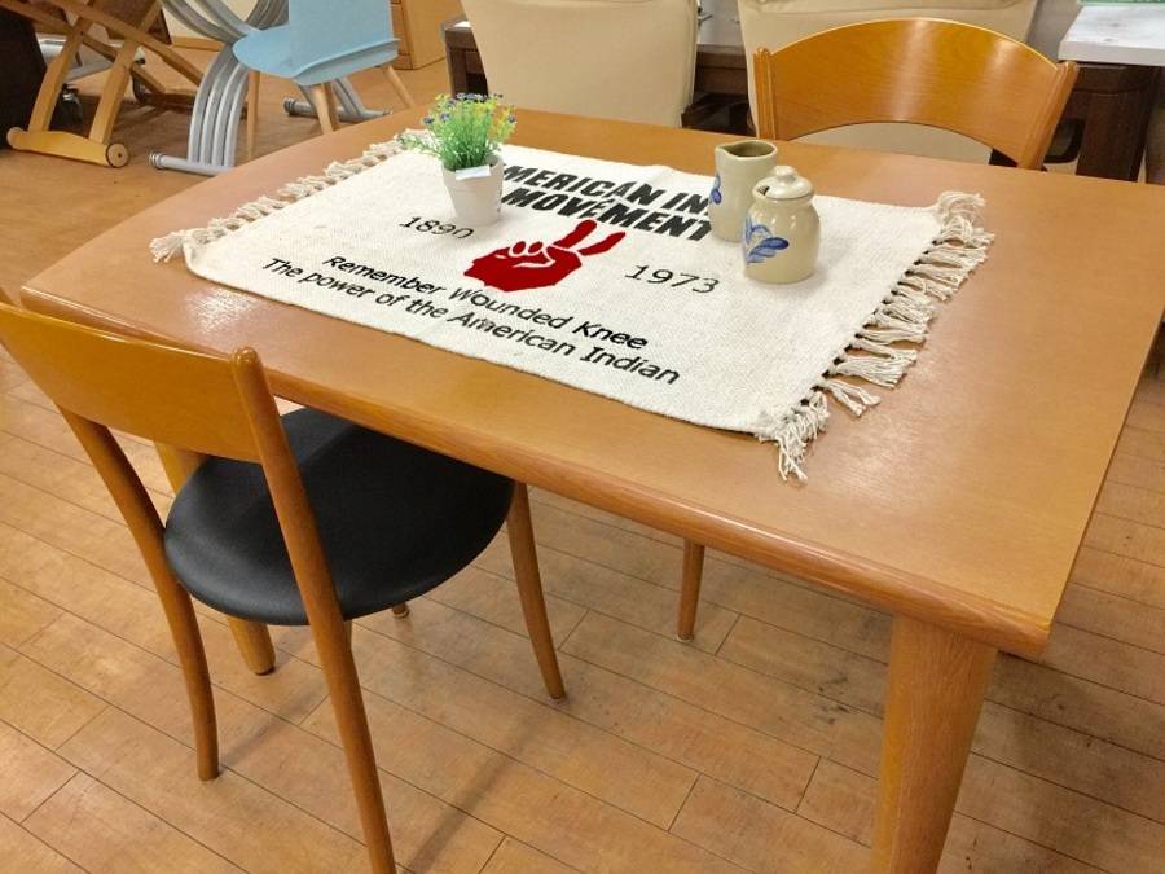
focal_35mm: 29
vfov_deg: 48.2
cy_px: 437
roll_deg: +4.0
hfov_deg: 61.7
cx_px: 582
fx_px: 976
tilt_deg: -35.0
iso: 50
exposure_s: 1/30
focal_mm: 4.15
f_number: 2.2
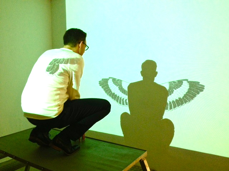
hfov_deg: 52.6
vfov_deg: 40.7
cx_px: 114
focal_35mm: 35
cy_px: 86
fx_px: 232
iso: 160
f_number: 2.4
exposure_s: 1/20
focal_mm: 4.28
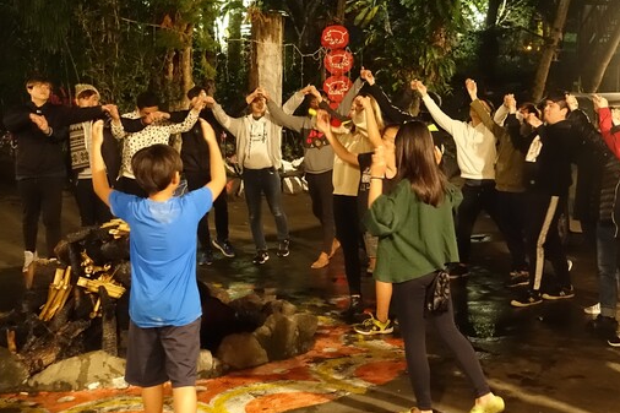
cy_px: 137
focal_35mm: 54
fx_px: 930
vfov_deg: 24.9
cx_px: 409
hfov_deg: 36.5
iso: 2500
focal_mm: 14.3
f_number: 2.8
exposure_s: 1/20
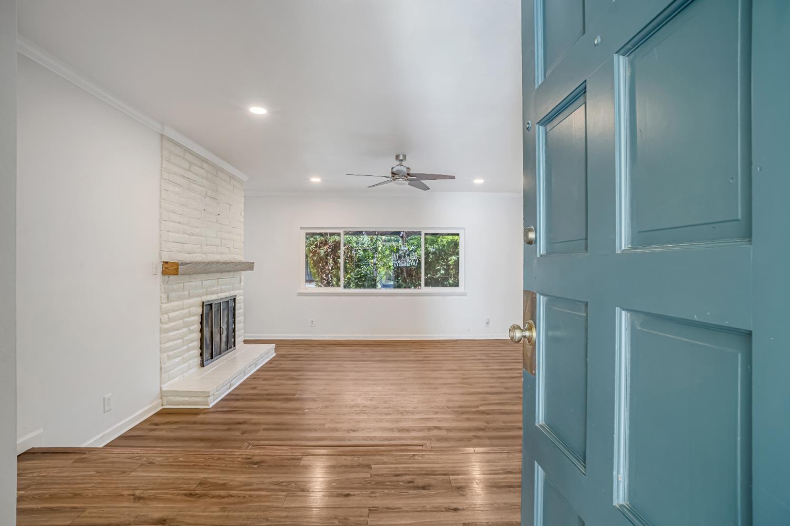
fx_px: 362
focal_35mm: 16
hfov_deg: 95.0
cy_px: 263
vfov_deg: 72.1
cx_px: 395
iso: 400
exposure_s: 1/50
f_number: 9
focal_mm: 11
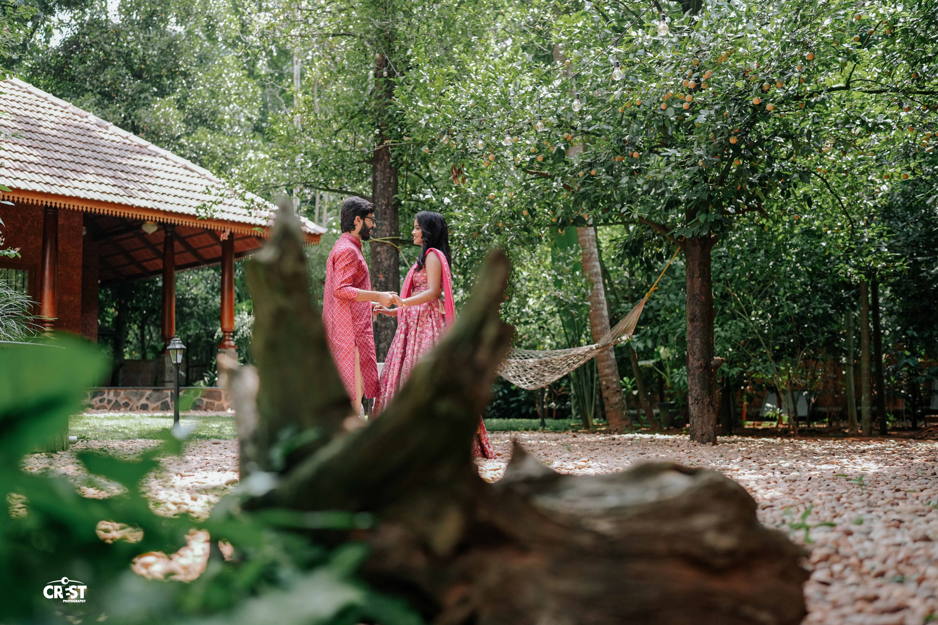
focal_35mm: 35
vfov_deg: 37.9
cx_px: 469
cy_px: 312
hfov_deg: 54.4
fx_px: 912
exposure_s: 1/2500
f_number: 1.8
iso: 800
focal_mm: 35
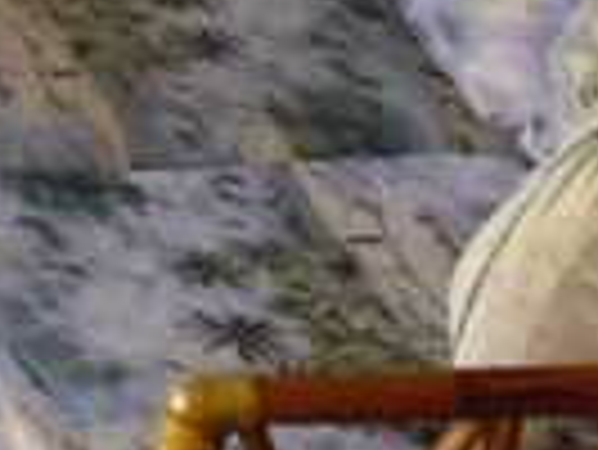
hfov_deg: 8.0
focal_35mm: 216
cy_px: -378
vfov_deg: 6.7
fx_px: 3735
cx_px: -1129
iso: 200
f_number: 3.1
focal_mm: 6.3
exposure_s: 1/40
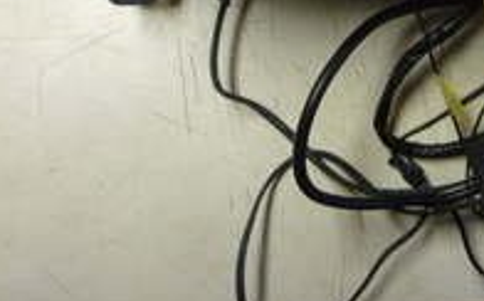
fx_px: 988
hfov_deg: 26.0
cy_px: -48
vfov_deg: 16.7
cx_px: 489
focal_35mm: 75
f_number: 2.8
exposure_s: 1/30
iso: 400
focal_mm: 5.5
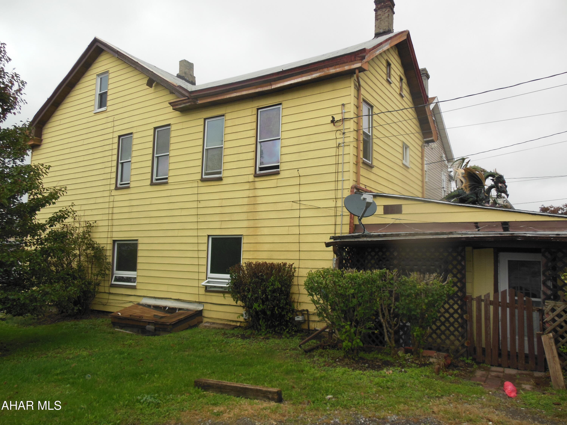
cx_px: 284
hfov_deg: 69.4
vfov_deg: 54.9
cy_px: 212
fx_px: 409
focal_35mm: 25
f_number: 3.2
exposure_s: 1/640
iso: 125
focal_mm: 4.5
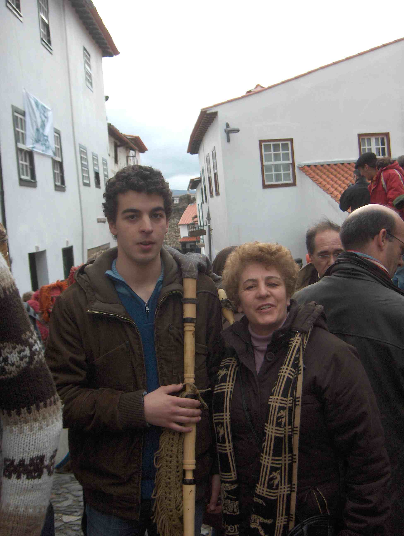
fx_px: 605
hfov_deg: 36.9
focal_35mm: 39
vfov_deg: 47.8
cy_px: 268
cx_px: 202
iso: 200
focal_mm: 8
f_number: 2.8
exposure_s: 1/162
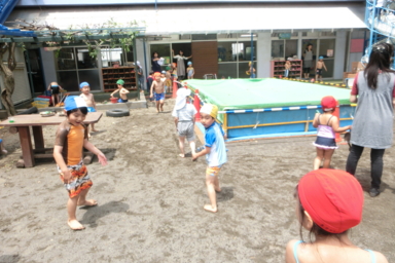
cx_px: 191
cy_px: 135
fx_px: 285
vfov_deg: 49.5
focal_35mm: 26
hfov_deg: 69.4
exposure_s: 1/250
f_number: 3
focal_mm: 4.24
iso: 80
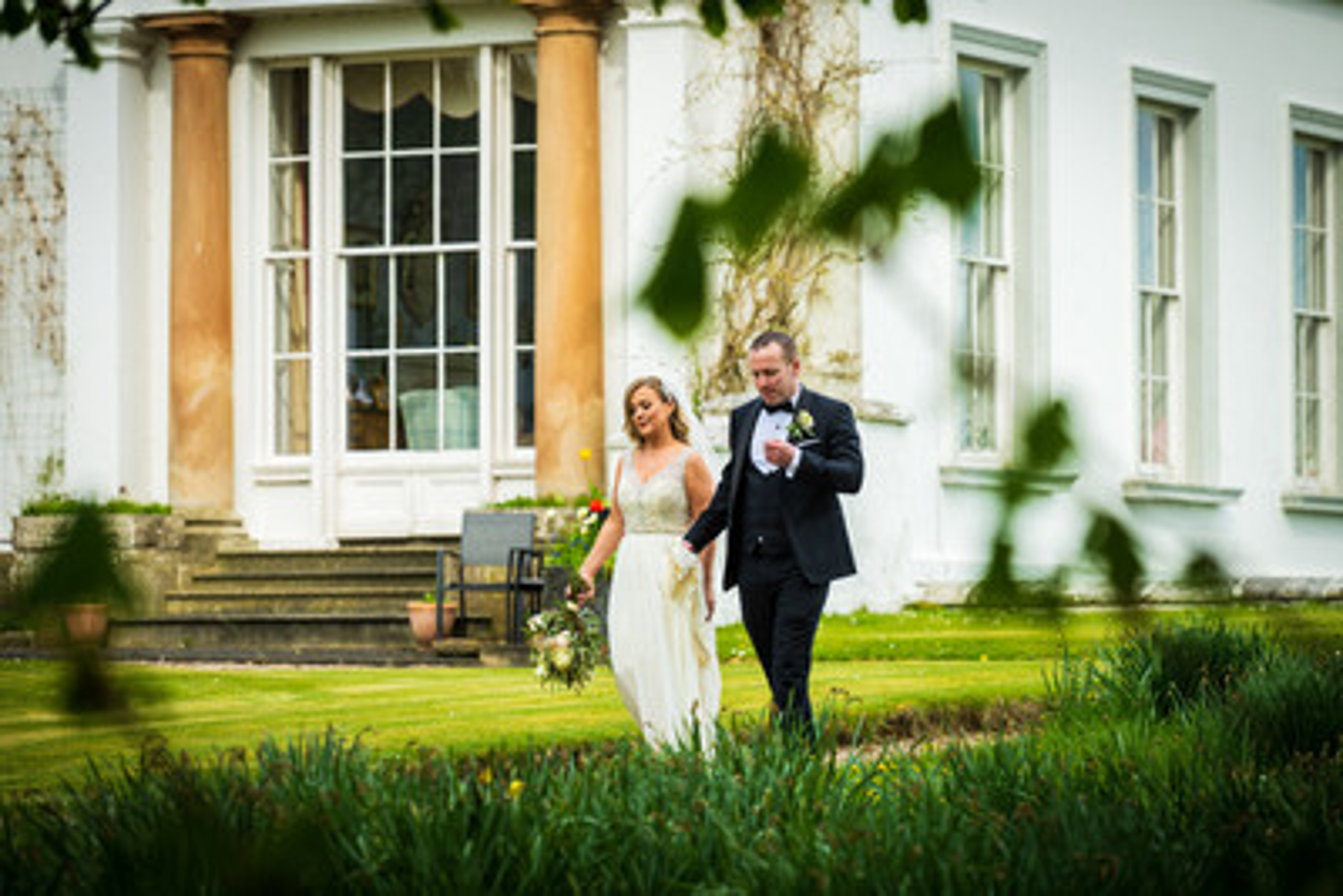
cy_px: 448
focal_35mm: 160
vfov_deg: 8.6
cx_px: 672
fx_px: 5971
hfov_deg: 12.8
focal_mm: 160
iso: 160
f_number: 4.5
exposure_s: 1/400
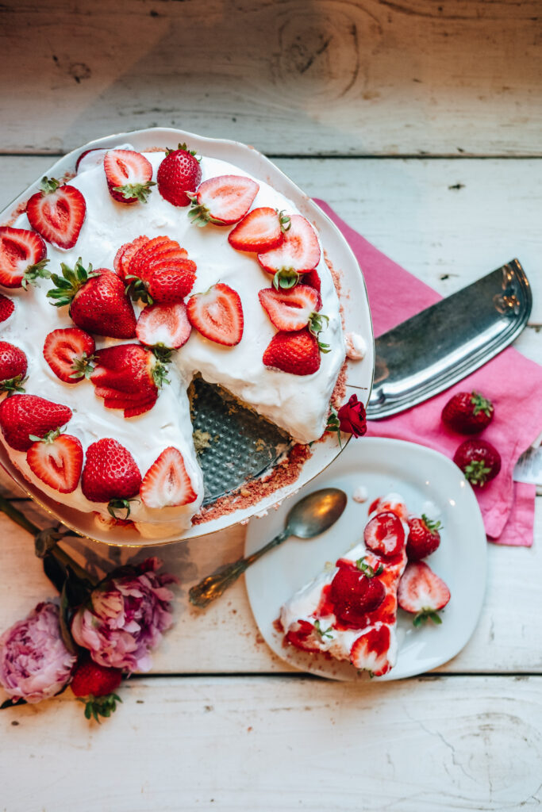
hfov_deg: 25.5
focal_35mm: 53
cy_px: 406
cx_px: 271
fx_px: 1196
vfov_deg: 37.5
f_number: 2.5
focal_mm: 35
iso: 640
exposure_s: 1/250
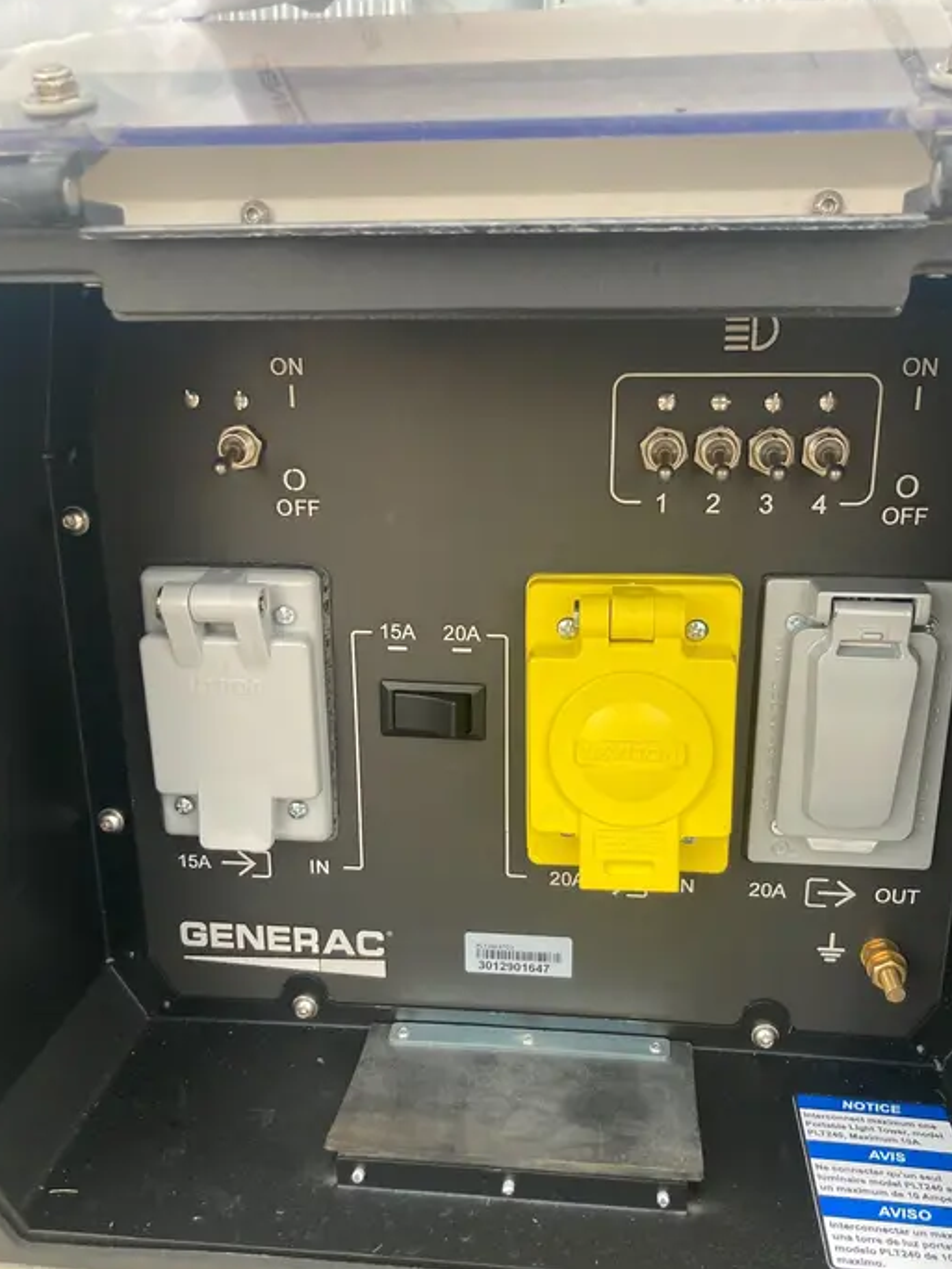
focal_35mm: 30
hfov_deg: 46.8
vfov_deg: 59.9
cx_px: 484
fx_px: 1100
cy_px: 667
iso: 160
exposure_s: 1/60
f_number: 1.8
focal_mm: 3.99
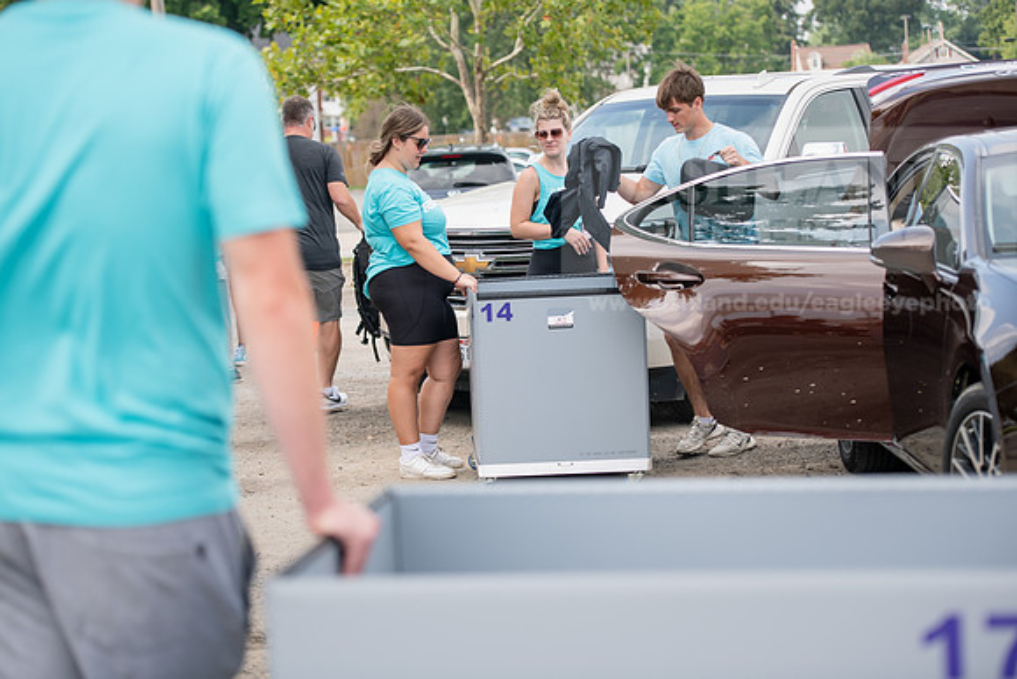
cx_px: 508
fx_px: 2260
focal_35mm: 80
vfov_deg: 17.1
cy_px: 340
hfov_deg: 25.4
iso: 125
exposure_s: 1/640
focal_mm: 80
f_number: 3.2
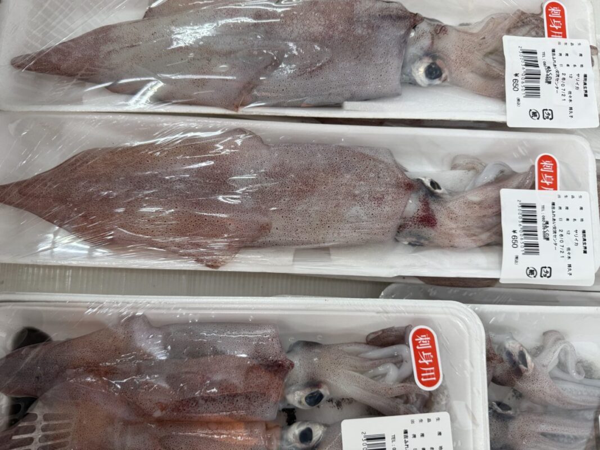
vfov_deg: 56.8
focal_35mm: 24
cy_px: 225
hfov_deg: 71.6
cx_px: 300
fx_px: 416
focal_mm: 6.76
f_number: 1.78
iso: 125
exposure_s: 1/120
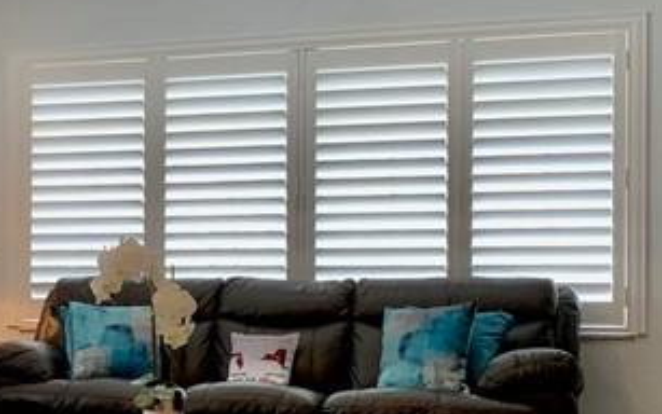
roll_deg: +0.8
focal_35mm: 92
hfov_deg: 21.5
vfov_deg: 14.2
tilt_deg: -0.3
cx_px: -50
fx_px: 1660
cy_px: 280
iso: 80
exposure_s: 1/60
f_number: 1.8
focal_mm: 4.25
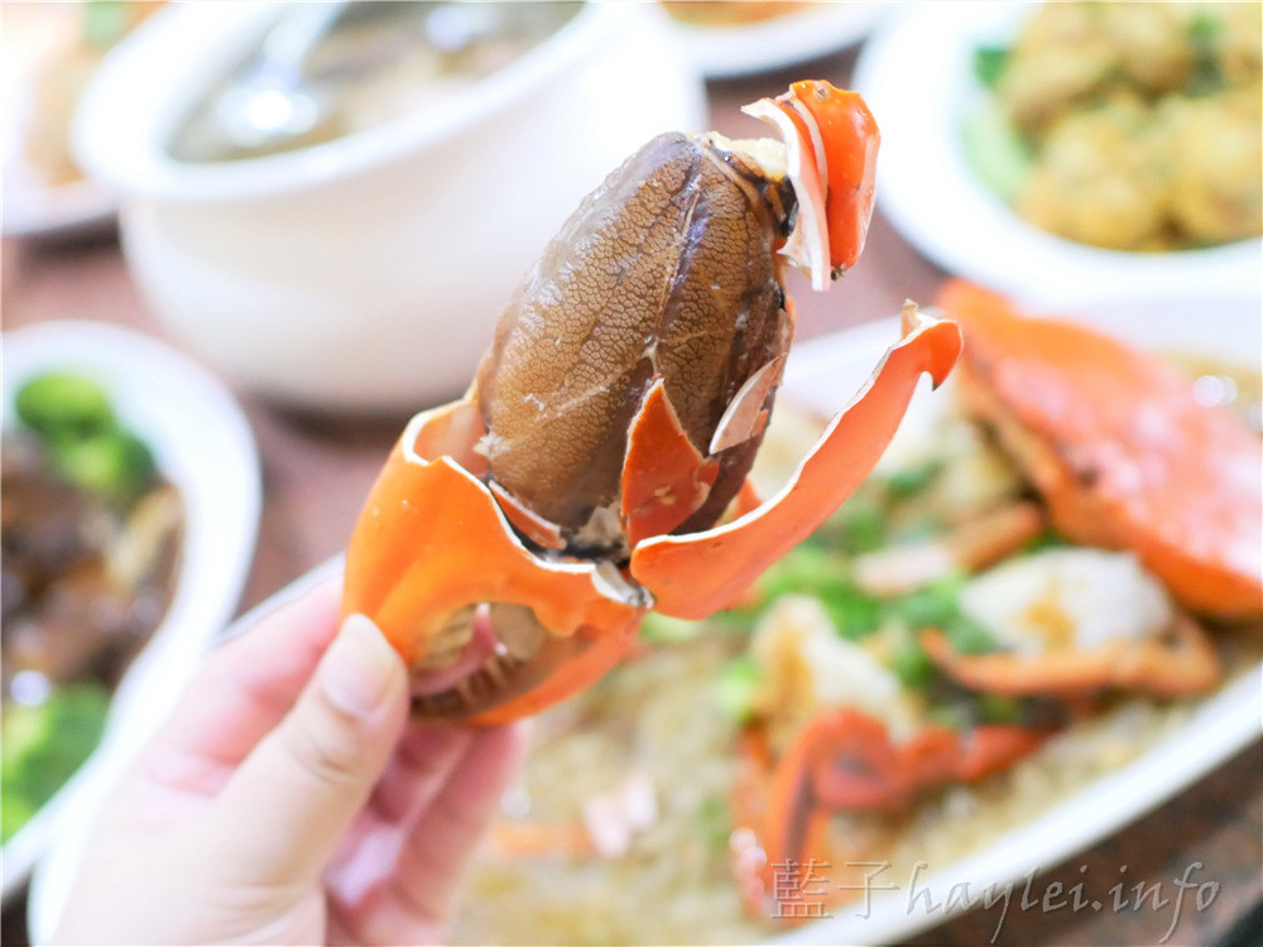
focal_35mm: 30
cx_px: 632
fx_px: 1095
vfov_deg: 46.8
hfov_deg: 60.0
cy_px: 474
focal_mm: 15
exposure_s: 1/60
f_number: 1.7
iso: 2500
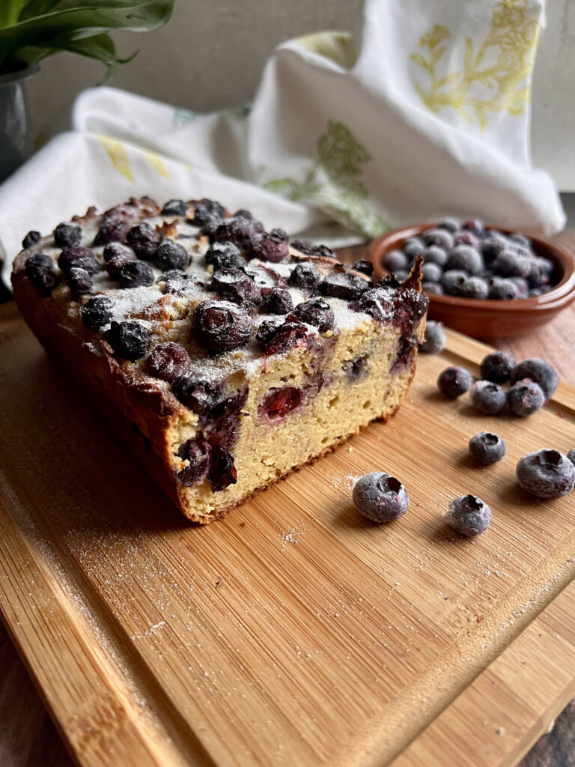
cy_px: 384
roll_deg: +0.7
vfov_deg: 67.3
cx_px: 288
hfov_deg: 53.1
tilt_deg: -32.9
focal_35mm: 26
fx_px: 576
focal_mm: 5.7
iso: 250
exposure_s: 1/60
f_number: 1.5
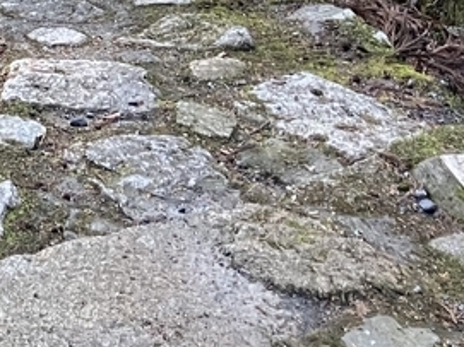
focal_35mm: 124
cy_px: -282
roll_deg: +0.7
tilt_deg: -16.9
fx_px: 1661
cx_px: -207
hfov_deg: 14.9
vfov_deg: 11.1
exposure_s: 1/99
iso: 80
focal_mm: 3.99
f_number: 1.8
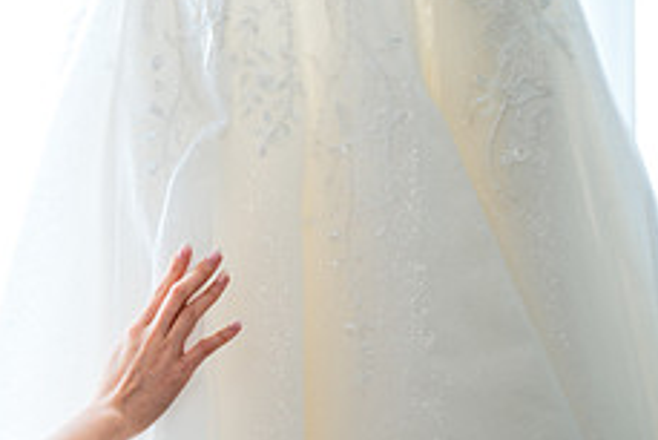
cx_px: 161
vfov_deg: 10.0
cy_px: 194
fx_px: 2506
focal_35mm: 137
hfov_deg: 14.9
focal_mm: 54
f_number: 3.2
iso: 250
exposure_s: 1/160
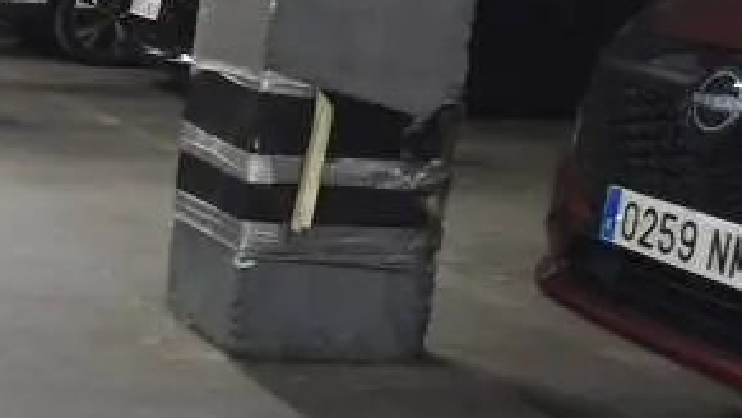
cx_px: -487
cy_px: 206
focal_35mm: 86
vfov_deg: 14.1
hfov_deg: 19.9
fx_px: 1693
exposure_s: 1/50
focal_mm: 6.18
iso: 1250
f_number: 1.65
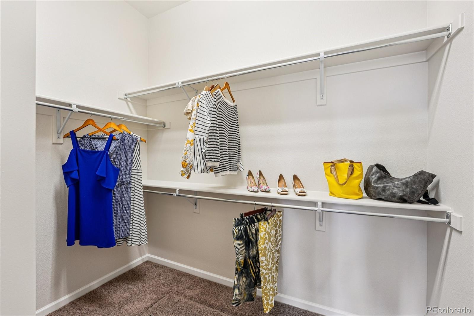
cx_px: 237
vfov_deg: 81.2
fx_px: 184
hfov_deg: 104.3
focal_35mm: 14
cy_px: 158
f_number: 8
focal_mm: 14
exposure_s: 1/10
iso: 400
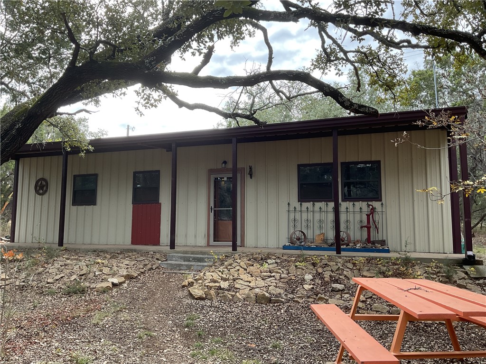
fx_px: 407
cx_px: 243
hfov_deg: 61.7
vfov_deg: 48.2
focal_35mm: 29
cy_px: 182
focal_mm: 3
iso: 16
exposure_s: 1/307
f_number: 1.8
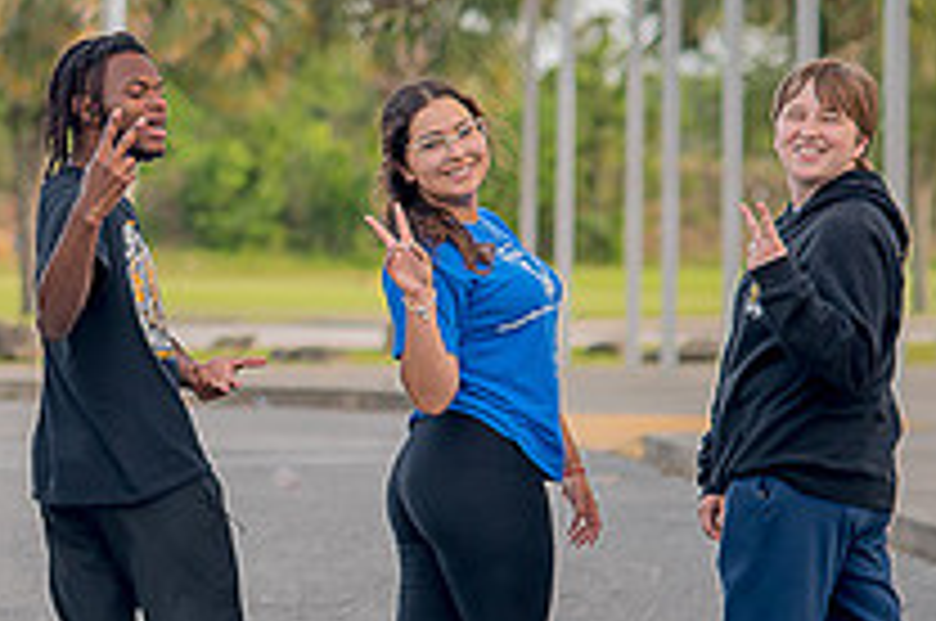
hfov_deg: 8.7
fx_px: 6152
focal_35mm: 237
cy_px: 310
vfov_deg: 5.8
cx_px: 22
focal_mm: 85
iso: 400
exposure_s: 1/320
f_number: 3.5
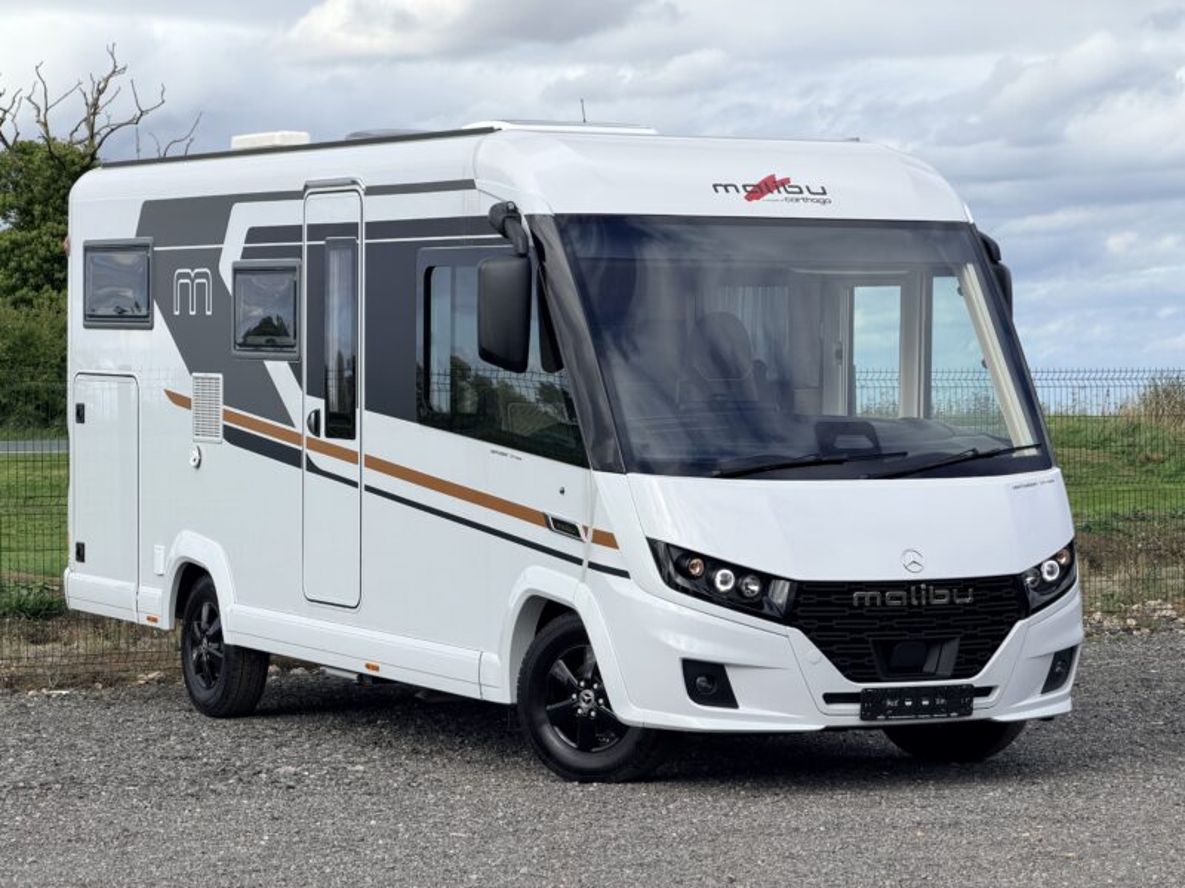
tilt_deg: -0.4
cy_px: 444
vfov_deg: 14.8
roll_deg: +1.5
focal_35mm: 100
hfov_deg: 19.6
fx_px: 3423
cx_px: 592
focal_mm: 16.89
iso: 32
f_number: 2.8
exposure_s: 1/638
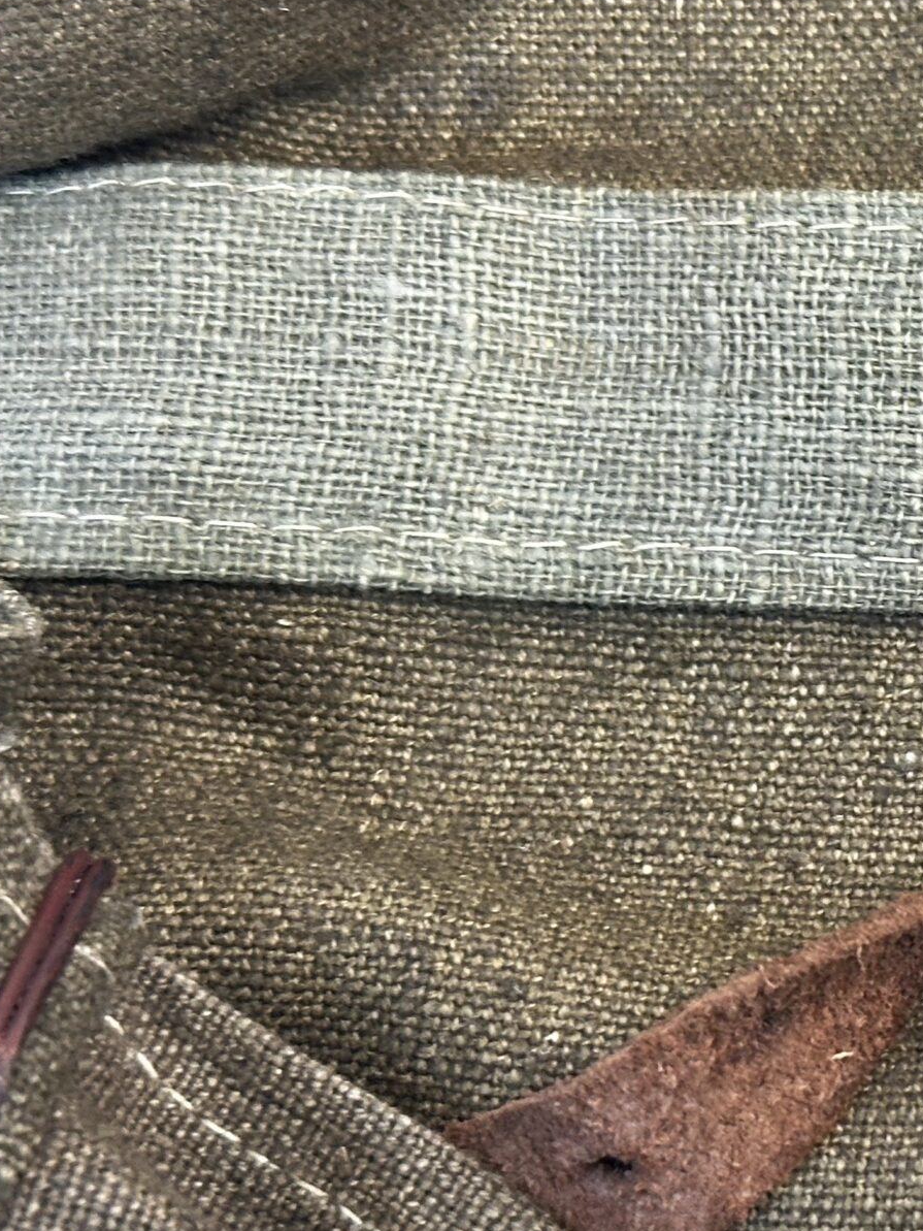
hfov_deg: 13.8
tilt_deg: -72.2
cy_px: 616
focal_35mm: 103
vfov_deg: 19.1
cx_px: 1242
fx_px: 3661
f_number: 1.78
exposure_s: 1/60
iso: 160
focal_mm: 6.86
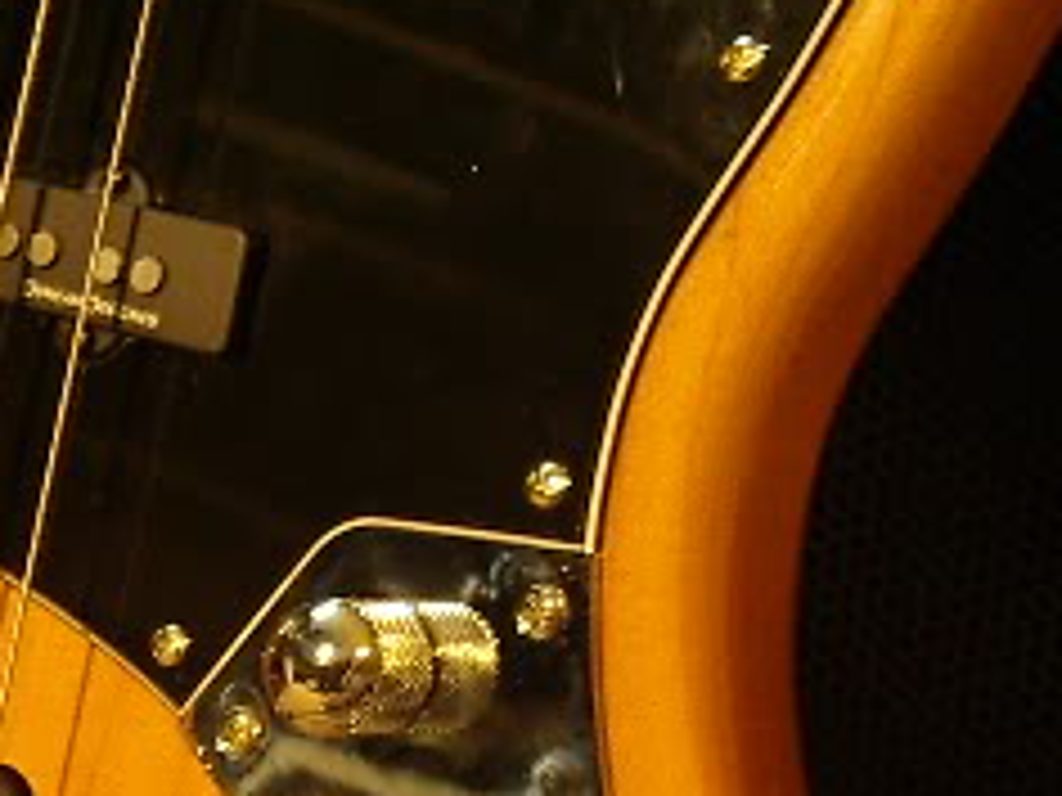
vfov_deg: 14.1
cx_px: 198
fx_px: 3160
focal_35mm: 103
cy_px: 836
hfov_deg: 18.9
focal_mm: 5.8
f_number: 2.6
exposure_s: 1/4
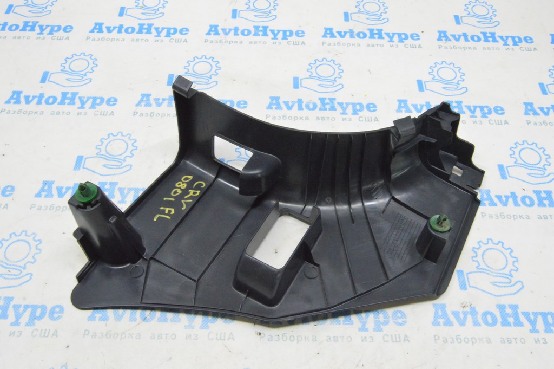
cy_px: 184
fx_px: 507
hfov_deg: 57.3
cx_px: 277
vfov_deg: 39.9
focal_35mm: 33
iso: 6400
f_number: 20
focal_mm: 22
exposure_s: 1/15
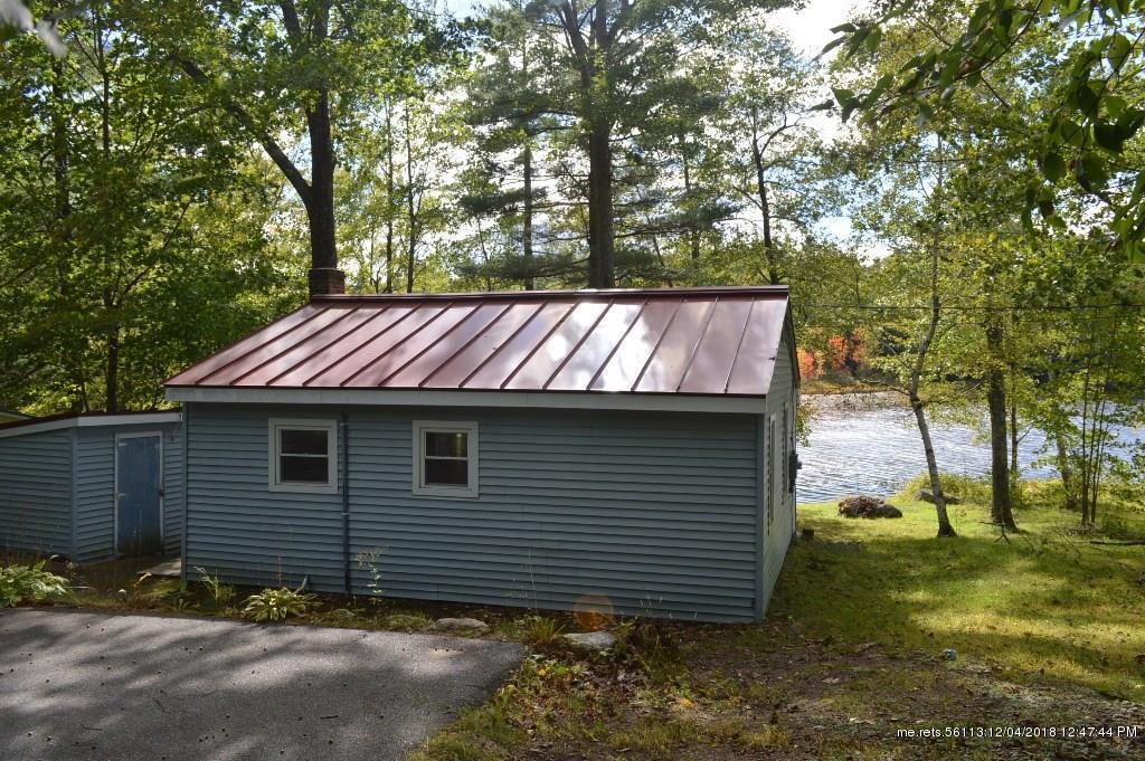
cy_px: 380
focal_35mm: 27
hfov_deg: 67.4
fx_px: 858
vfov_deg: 47.9
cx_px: 572
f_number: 7.1
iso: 200
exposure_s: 1/200
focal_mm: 18
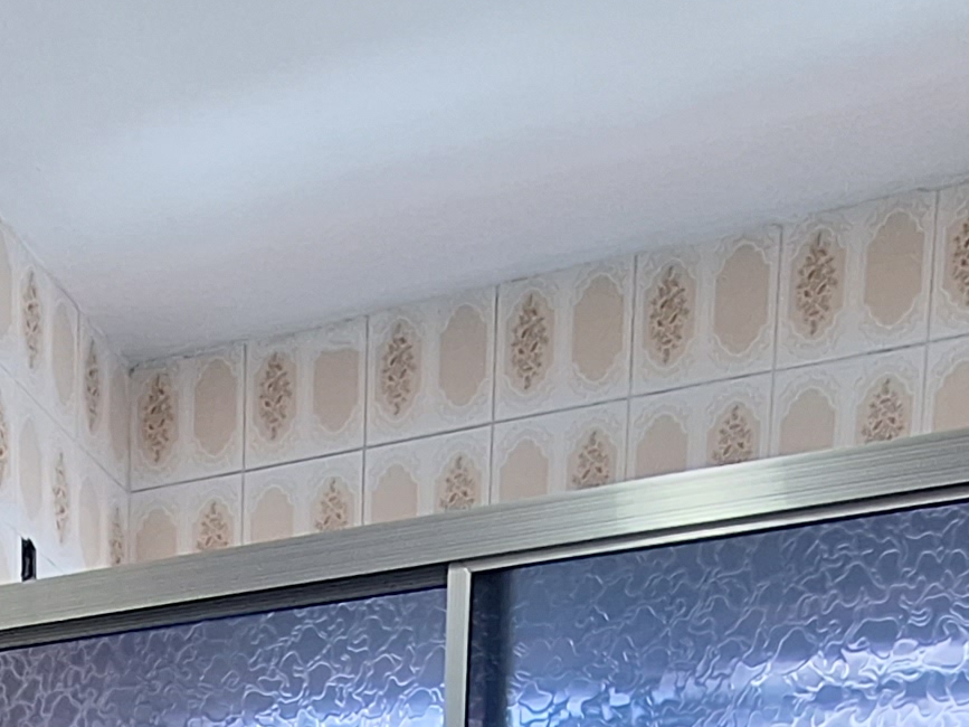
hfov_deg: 31.2
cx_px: 161
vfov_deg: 15.9
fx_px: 1679
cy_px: 1626
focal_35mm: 60
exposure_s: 1/40
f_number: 2.2
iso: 100
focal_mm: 1.74
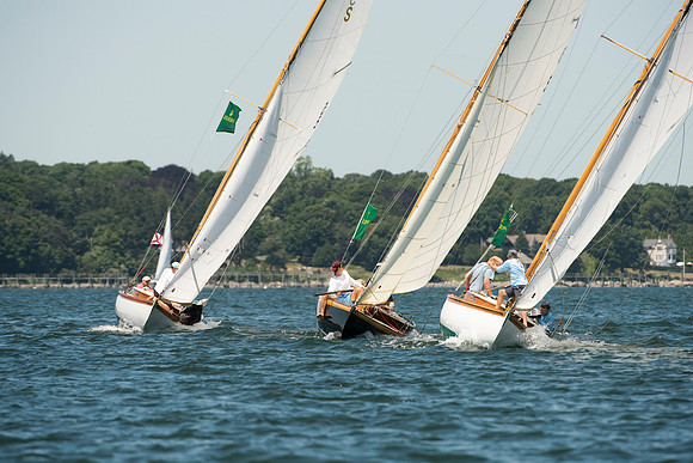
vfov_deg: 3.3
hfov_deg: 4.9
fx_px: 8051
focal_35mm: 418
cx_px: 346
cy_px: 232
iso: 250
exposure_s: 1/1000
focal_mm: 400
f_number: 7.1
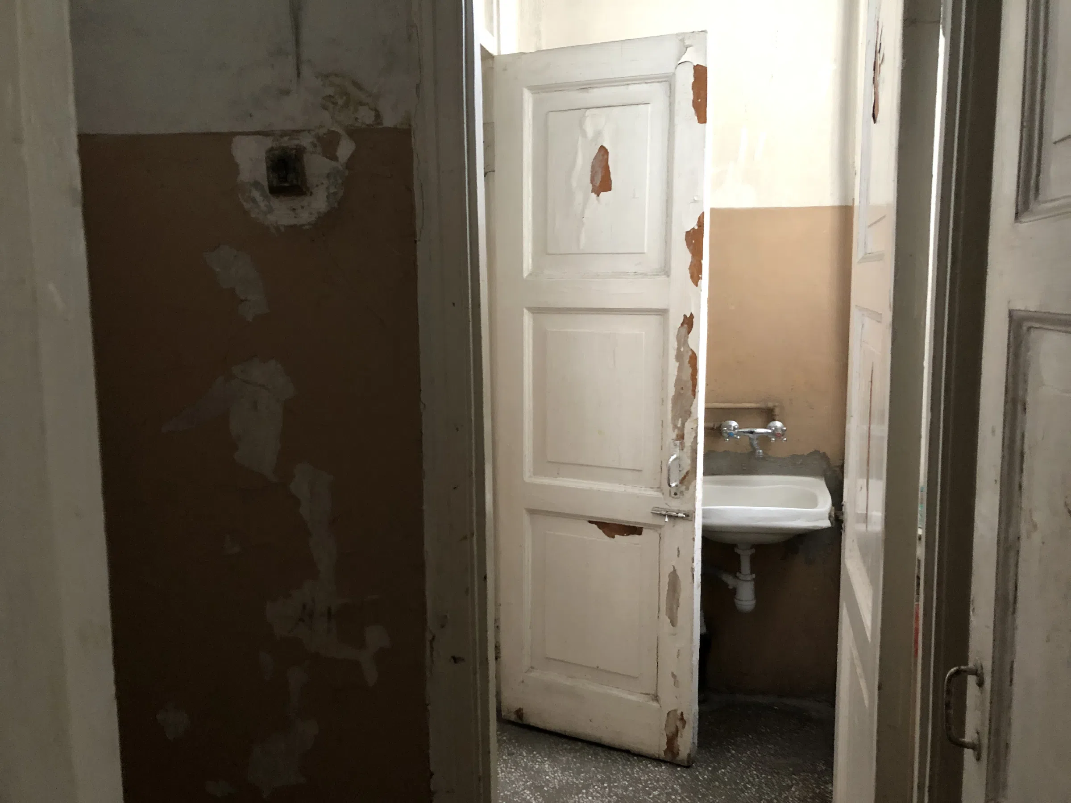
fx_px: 866
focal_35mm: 28
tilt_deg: -8.3
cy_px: 402
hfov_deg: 63.4
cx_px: 536
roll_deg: +0.1
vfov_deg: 49.7
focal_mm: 4
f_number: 1.8
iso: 80
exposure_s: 1/5
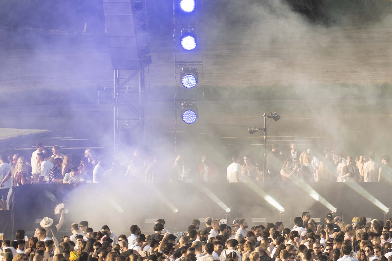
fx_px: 3952
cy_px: 134
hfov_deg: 5.6
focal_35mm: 363
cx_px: 564
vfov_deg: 3.8
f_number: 2.8
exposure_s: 1/400
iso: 100
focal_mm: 106
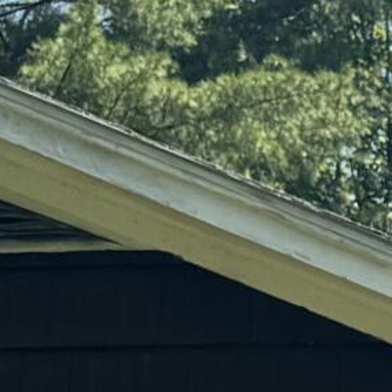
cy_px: 809
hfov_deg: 6.9
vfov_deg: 7.5
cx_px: 1265
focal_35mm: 223
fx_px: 2857
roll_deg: -0.9
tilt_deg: +8.5
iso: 80
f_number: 1.78
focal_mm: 6.76
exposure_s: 1/2833
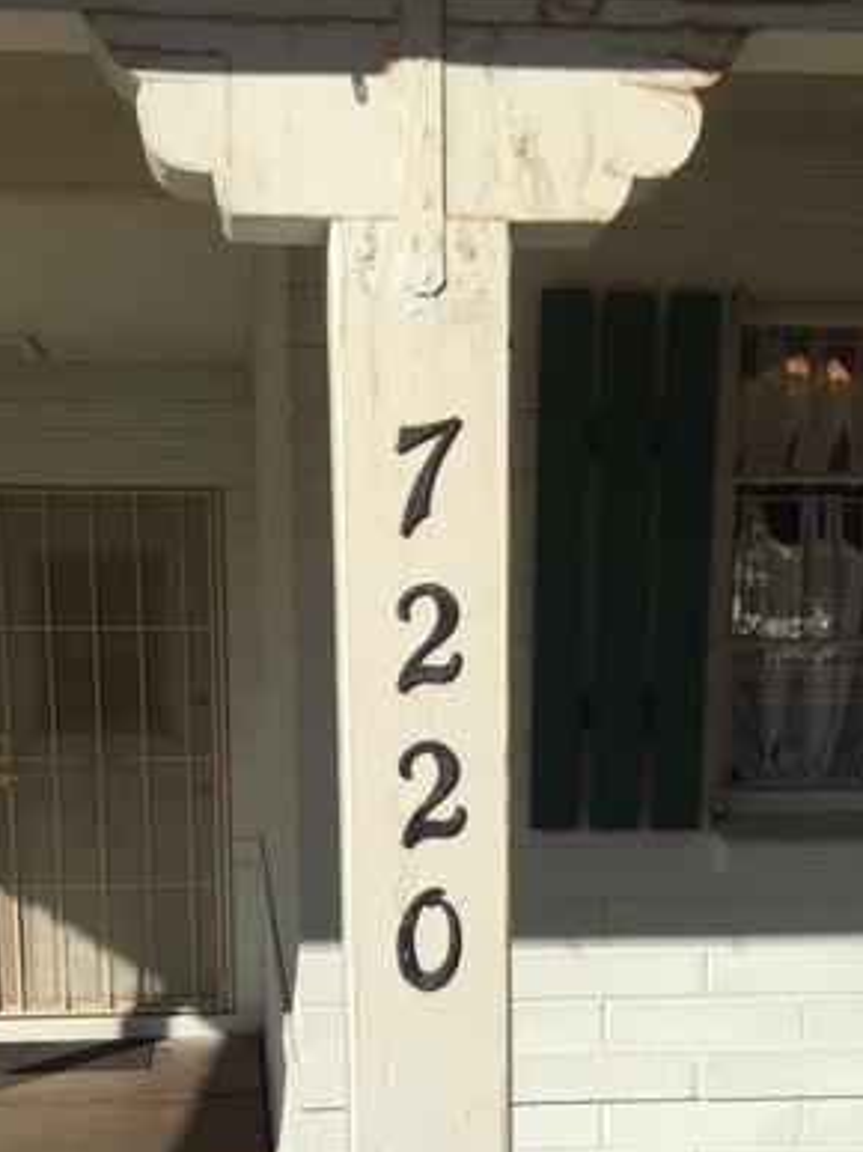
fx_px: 1596
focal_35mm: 48
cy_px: 896
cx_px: 351
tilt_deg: -8.3
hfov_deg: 30.2
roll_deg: -0.2
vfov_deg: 38.4
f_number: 2.2
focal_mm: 4.15
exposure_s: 1/3846
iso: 25
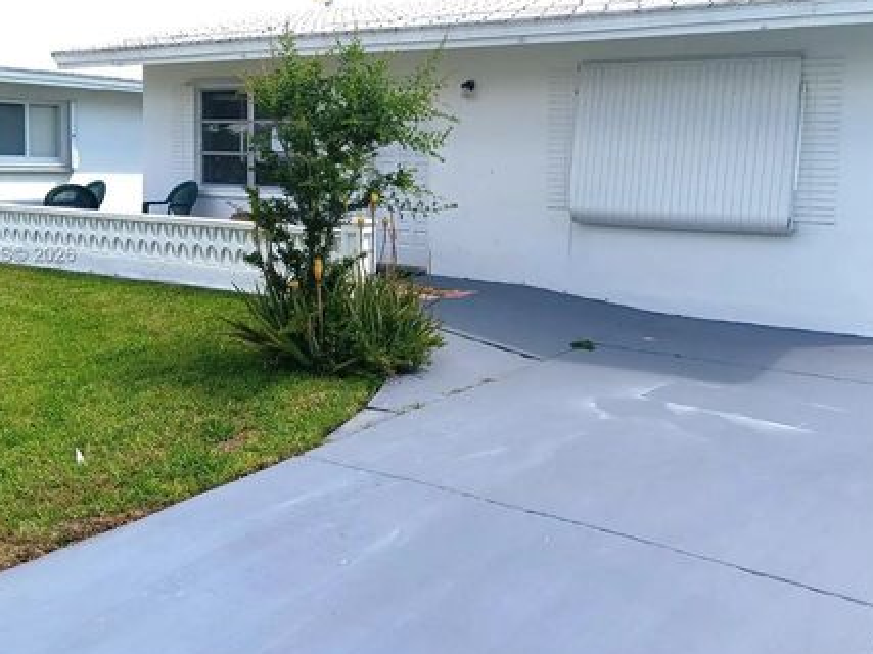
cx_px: 474
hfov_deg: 47.8
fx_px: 983
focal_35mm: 39
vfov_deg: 36.6
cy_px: 255
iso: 20
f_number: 1.8
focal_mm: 3.98
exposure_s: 1/1000
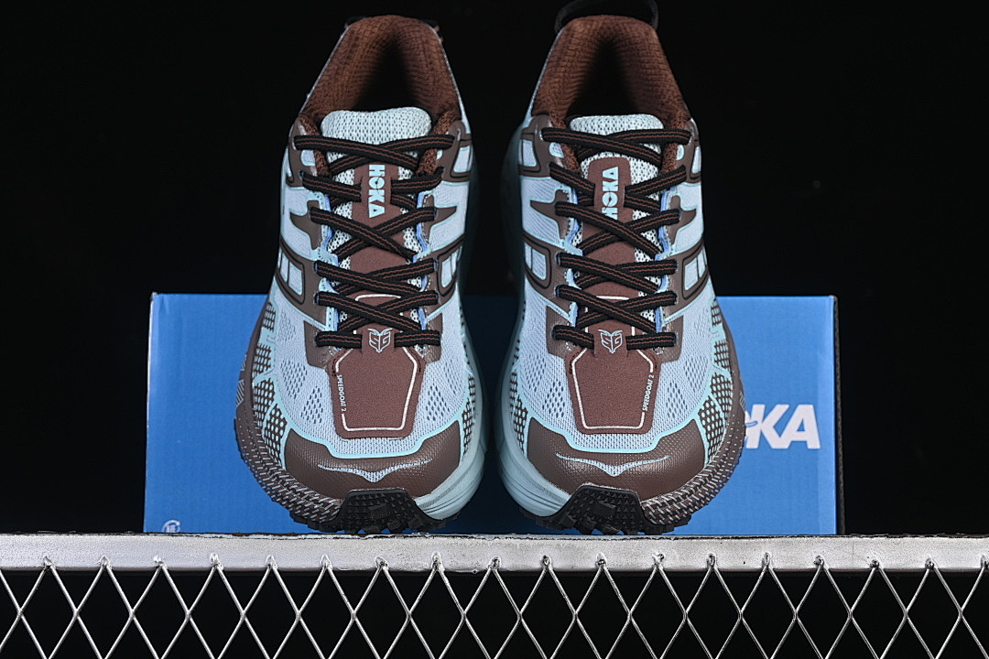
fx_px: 2060
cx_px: 494
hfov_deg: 27.0
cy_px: 330
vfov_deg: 18.2
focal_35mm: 75
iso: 160
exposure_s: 1/80
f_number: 7.1
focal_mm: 50
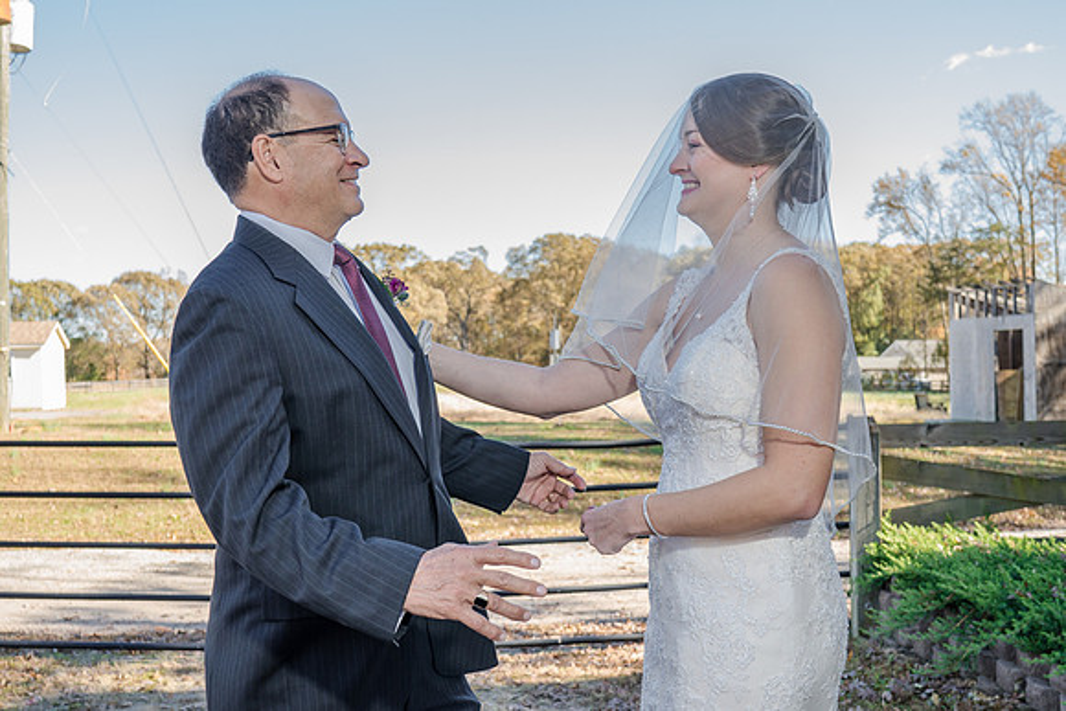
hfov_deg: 45.3
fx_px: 1279
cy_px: 400
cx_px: 520
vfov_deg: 31.1
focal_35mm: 43
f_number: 5.6
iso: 400
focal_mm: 35
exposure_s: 1/200
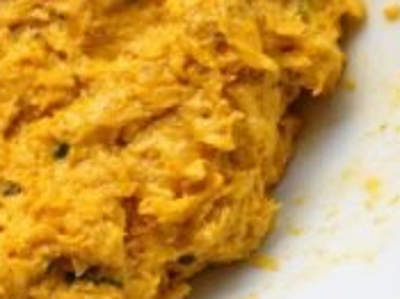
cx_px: -281
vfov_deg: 7.5
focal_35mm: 197
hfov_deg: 9.6
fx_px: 2275
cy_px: 15
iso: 200
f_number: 3.6
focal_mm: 27
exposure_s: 1/100
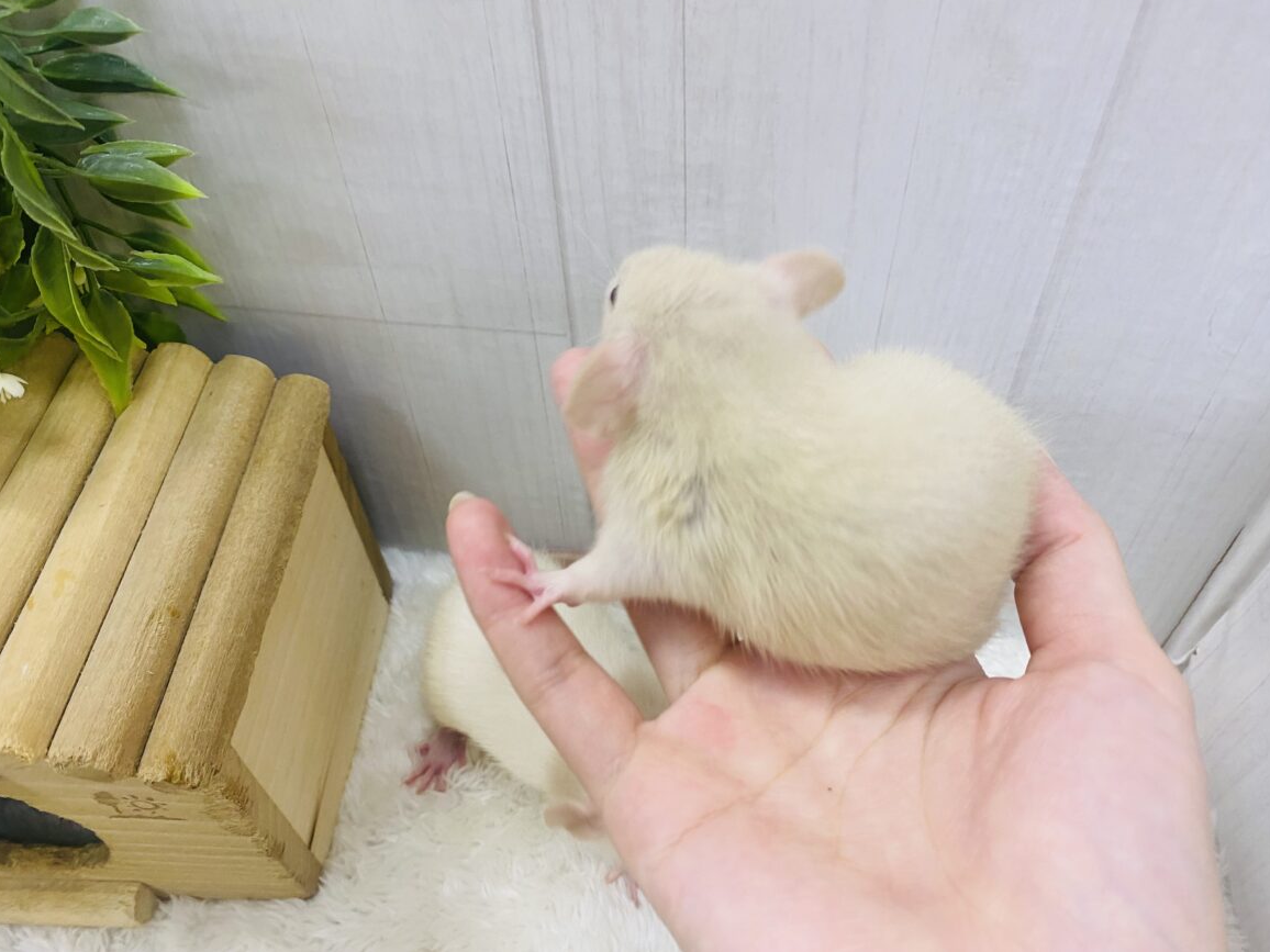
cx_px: 635
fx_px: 991
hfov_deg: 65.3
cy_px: 459
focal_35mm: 27
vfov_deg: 51.3
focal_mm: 4.25
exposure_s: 1/50
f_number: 1.8
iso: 64
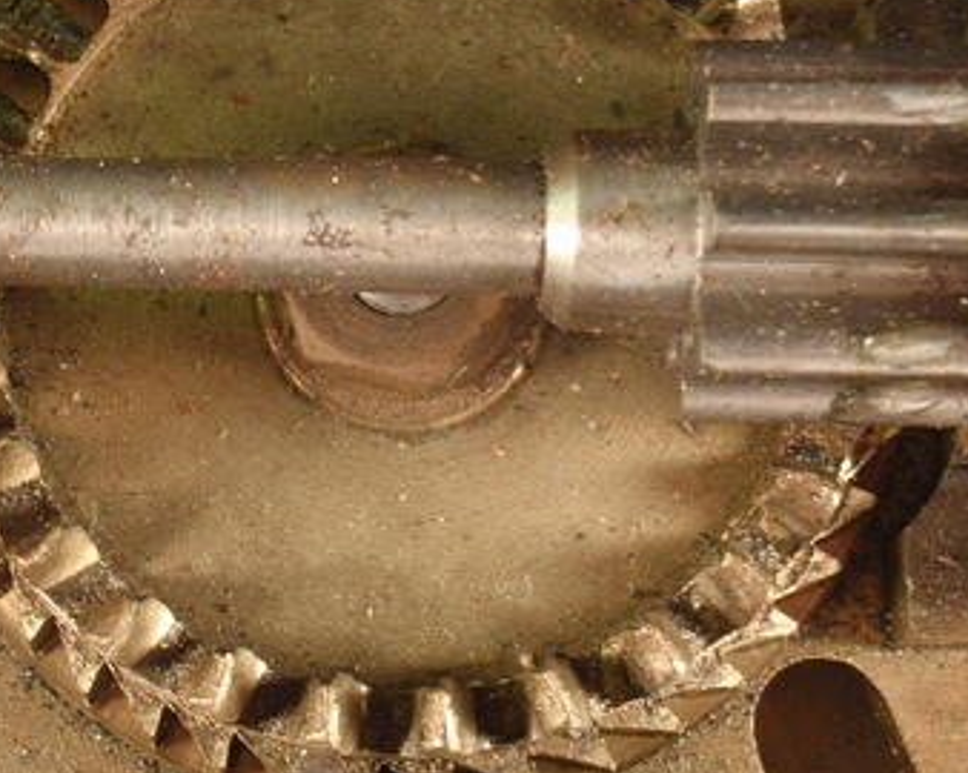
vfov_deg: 20.6
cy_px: 507
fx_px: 2119
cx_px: 306
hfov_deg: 25.6
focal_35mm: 74
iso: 200
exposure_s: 1/20
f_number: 3.9
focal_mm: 7.25
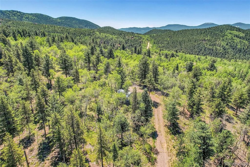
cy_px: 84
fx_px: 153
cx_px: 125
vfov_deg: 57.2
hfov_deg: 78.6
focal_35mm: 22
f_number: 2.8
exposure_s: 1/100
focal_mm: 8.4
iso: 100
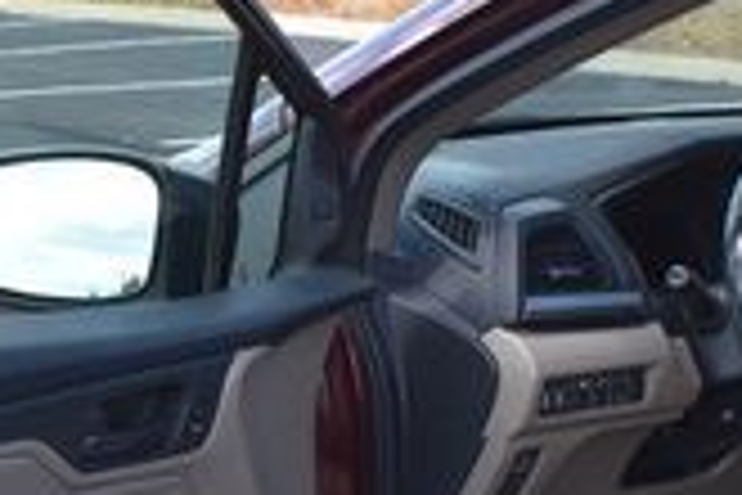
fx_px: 2164
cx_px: 108
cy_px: 425
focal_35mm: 105
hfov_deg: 19.2
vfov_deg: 13.0
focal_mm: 18
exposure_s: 1/250
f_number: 5.6
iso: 250
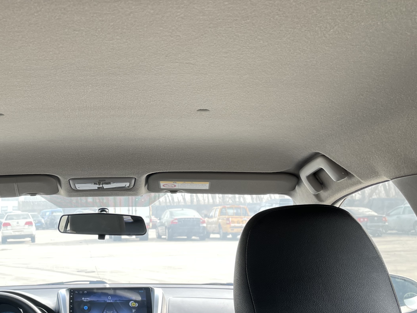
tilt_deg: +6.9
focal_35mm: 50
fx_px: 602
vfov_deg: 29.1
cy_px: 144
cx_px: 88
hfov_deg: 37.0
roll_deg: +0.6
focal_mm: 4.2
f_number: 1.6
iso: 40
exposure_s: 1/121
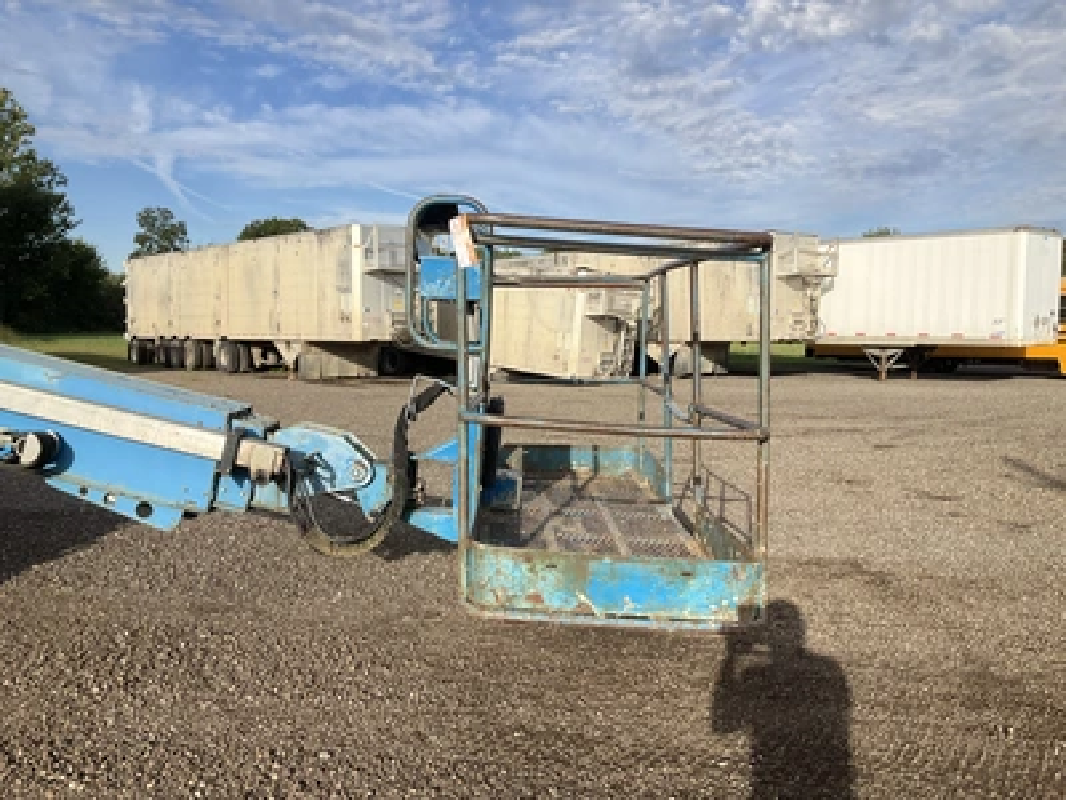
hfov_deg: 61.7
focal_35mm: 29
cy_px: 400
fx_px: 893
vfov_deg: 48.2
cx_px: 533
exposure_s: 1/2058
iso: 25
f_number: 1.8
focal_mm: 3
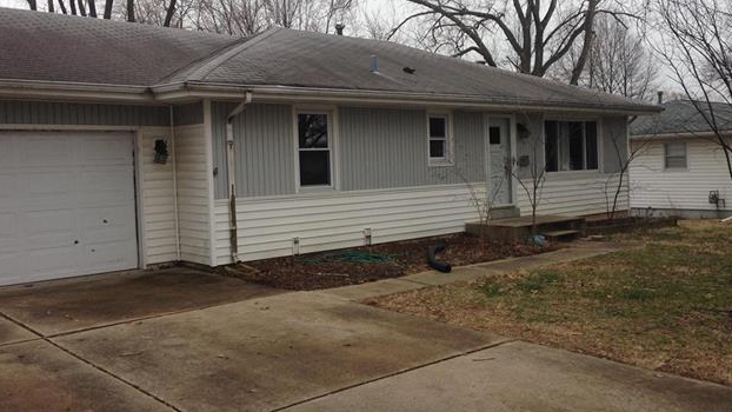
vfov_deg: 32.0
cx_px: 360
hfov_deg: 54.0
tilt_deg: -1.7
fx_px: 718
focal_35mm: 37
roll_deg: +1.3
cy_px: 180
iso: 50
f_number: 2.4
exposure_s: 1/433
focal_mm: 4.12
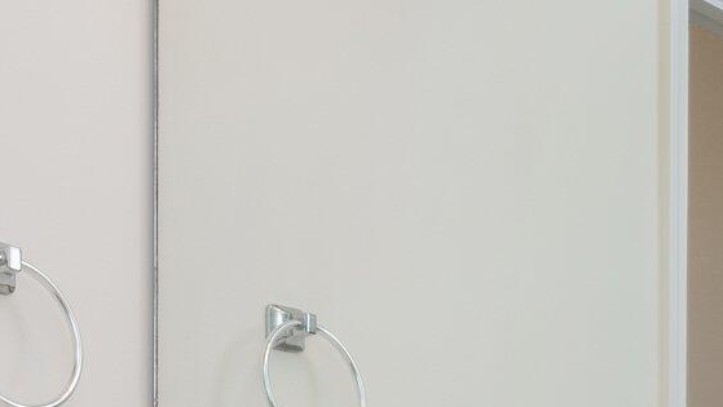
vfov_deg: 12.2
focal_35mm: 92
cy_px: 694
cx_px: 370
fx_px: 1764
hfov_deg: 23.2
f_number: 9
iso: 640
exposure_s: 1/60
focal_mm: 24
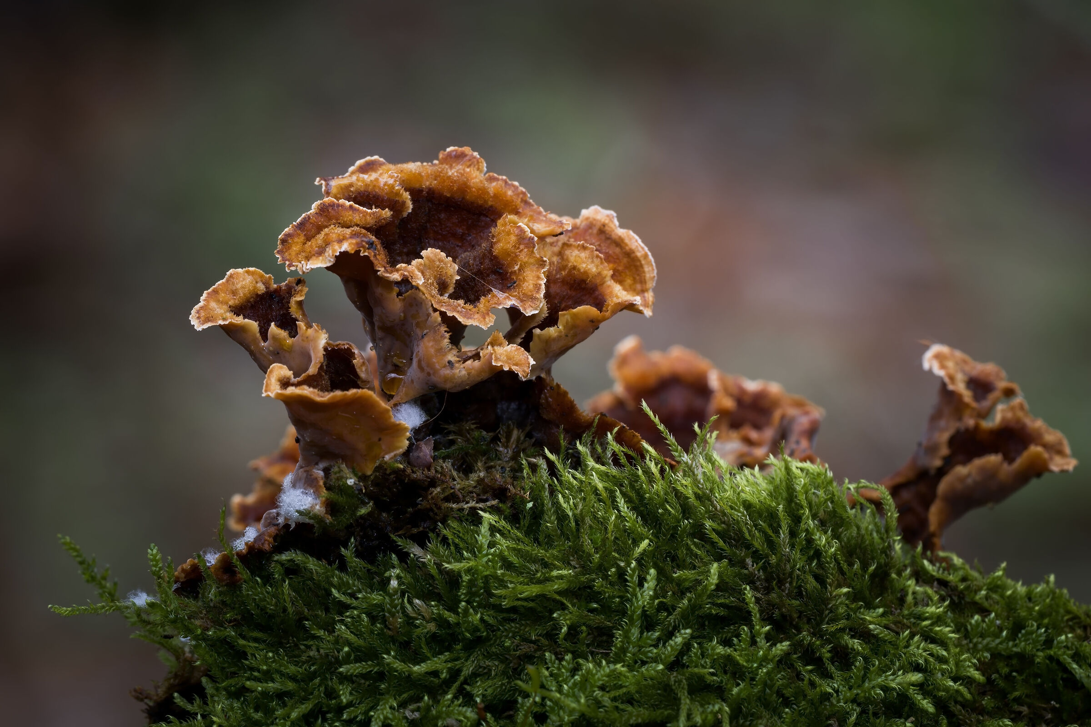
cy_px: 364
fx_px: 8394
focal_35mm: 277
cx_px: 546
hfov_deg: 7.4
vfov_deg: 5.0
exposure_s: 1/2.5
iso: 100
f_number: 11
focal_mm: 185
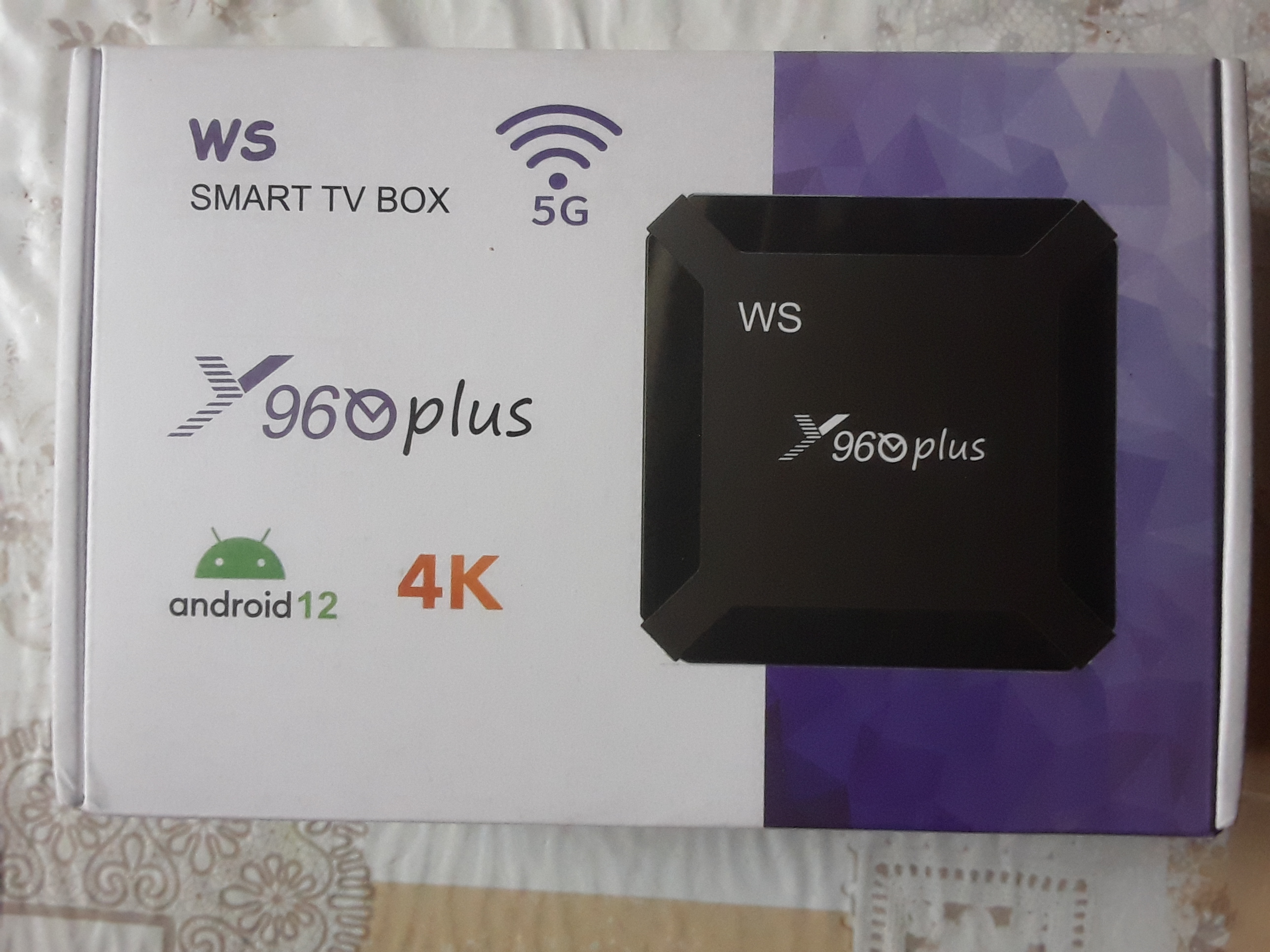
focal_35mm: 30
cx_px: 635
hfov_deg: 60.0
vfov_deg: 46.8
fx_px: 1101
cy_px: 476
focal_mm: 2.2
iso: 200
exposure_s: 1/50
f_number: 1.9
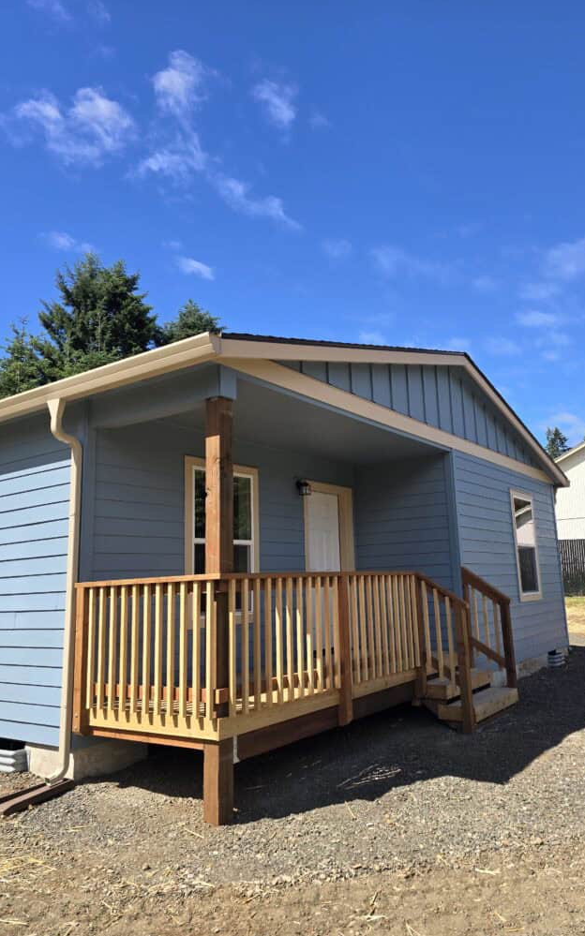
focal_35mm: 25
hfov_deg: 49.0
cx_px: 344
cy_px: 463
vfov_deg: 72.6
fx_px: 638
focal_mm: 6.3
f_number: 1.7
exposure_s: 1/532
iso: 12
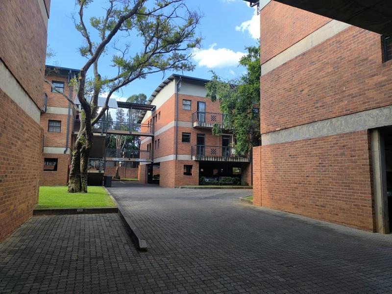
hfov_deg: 73.9
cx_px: 196
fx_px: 260
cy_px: 147
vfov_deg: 58.9
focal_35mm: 23
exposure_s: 1/314
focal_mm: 6.14
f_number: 1.65
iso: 50
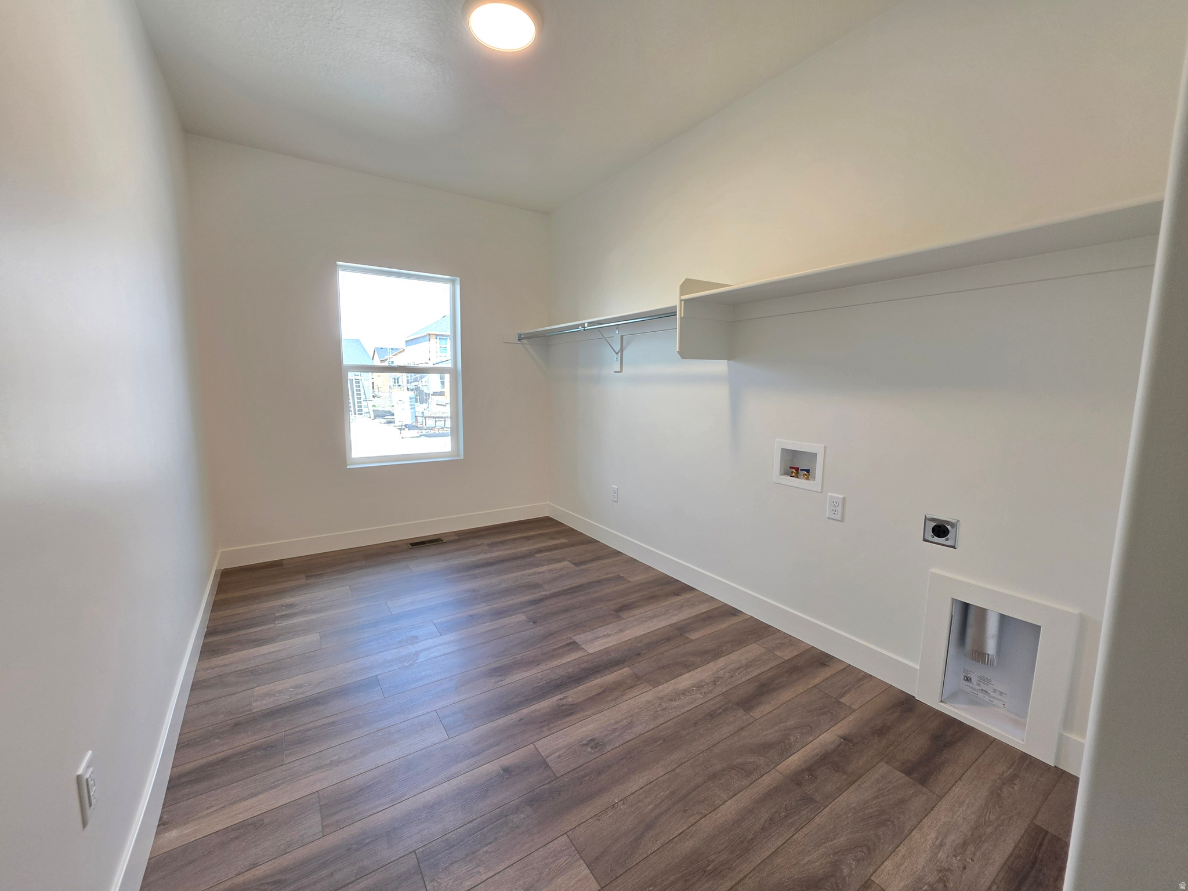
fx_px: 446
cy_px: 446
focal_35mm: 13
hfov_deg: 106.2
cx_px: 594
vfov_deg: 89.9
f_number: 1.9
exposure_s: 1/120
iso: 64
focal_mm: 2.2
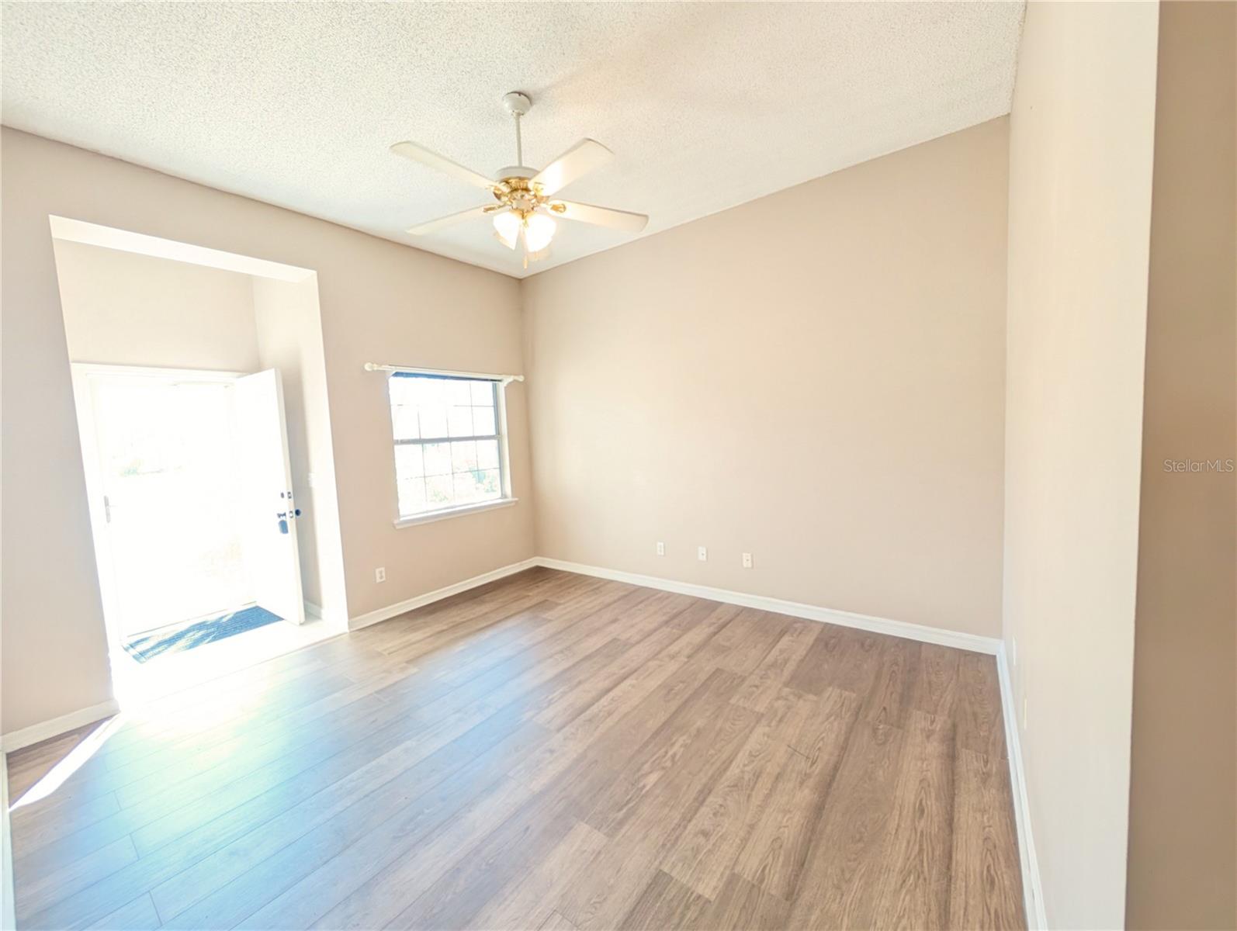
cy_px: 466
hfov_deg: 110.5
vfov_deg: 94.6
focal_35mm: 12
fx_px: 429
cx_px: 618
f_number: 1.7
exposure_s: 1/250
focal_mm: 2.02
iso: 374
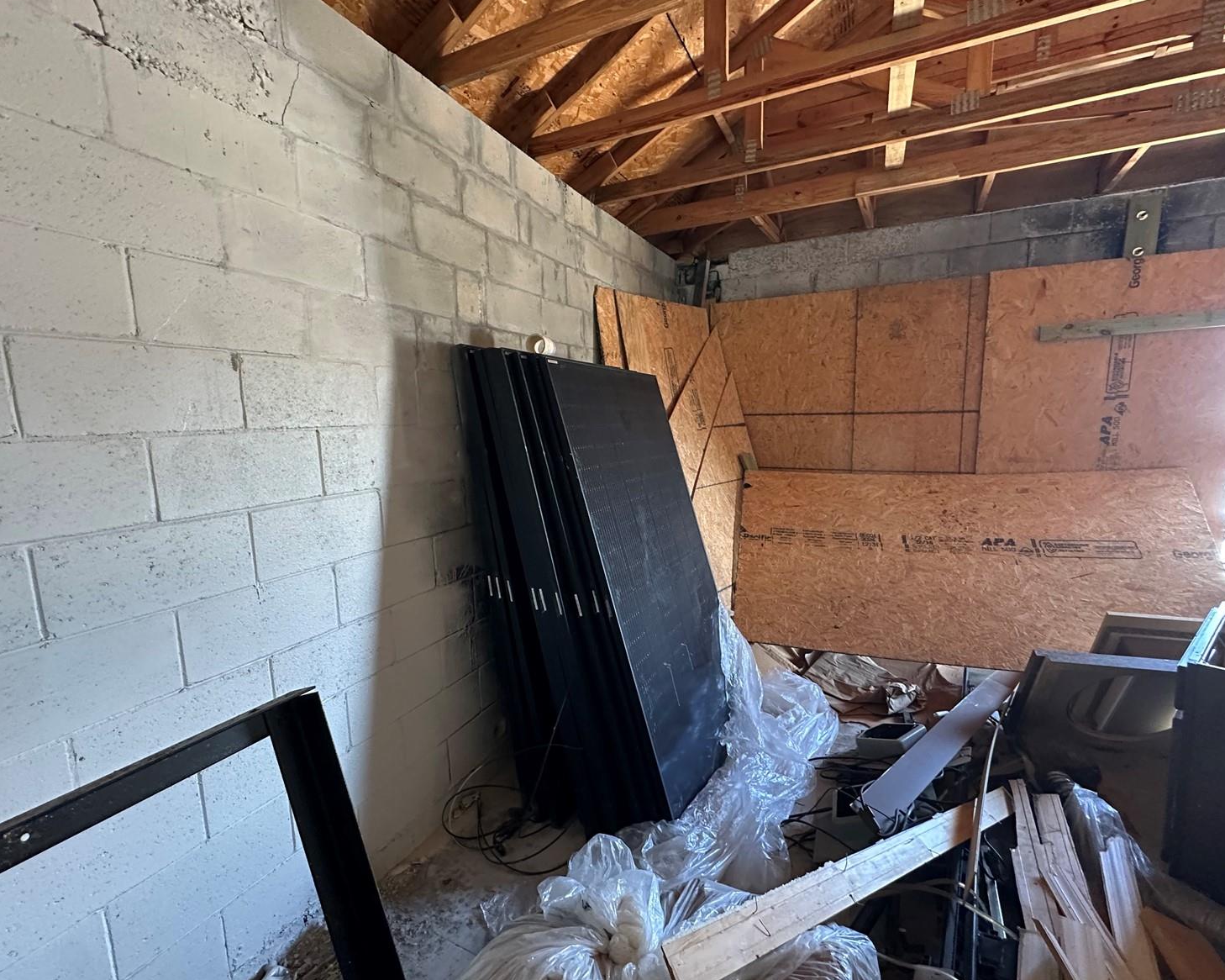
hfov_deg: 96.8
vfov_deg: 84.0
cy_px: 491
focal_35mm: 15
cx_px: 630
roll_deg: +1.7
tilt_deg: -7.6
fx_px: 544
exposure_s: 1/60
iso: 500
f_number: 2.2
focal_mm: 2.22
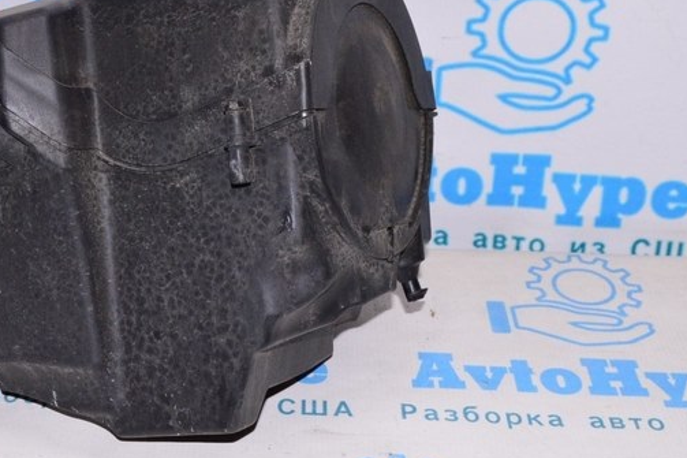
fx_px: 1164
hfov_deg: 32.4
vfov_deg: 22.1
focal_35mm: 61
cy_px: 121
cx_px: 188
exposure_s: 1/200
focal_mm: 20
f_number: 8
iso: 1600
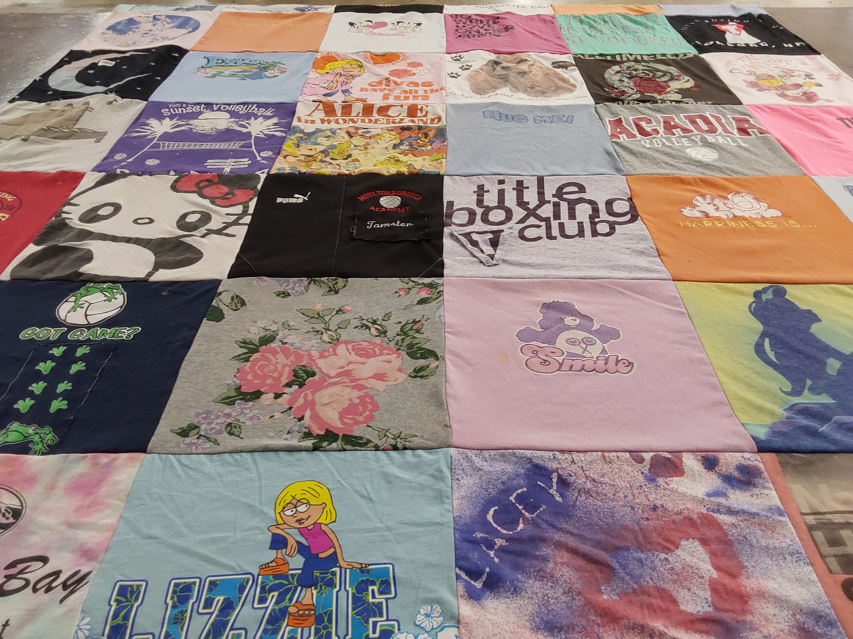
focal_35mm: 28
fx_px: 690
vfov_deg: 49.7
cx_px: 426
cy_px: 320
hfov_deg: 63.4
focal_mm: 2.91
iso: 100
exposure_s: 1/60
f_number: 1.9
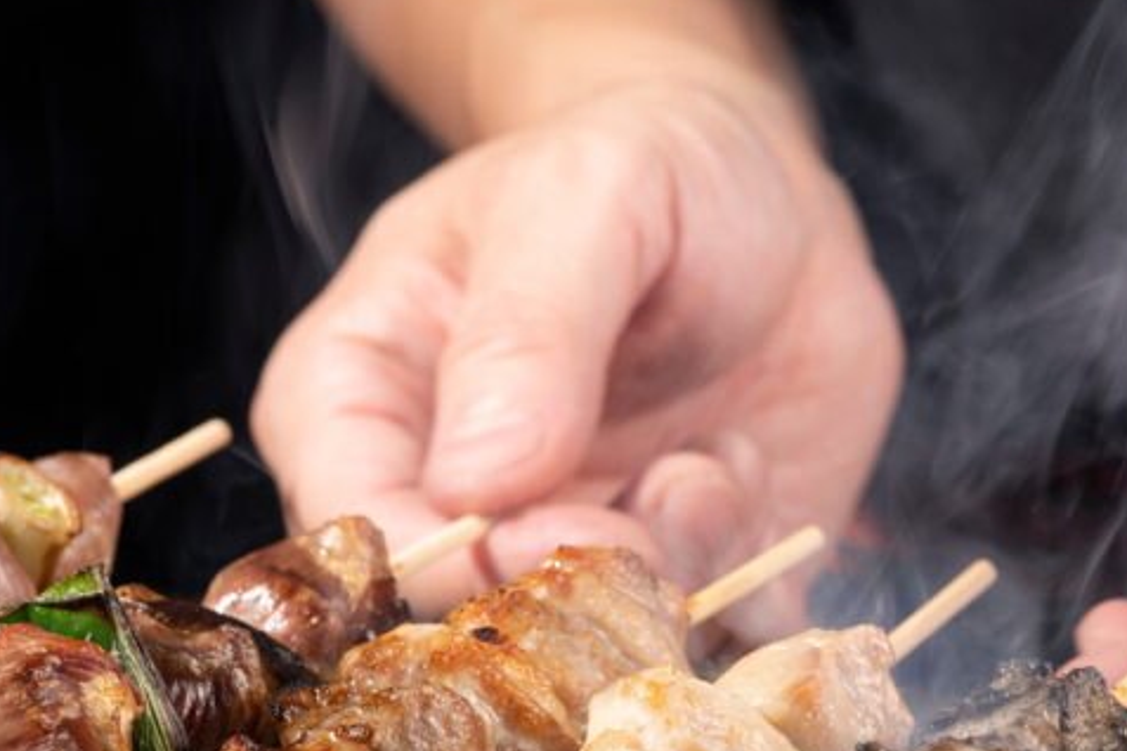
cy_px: 536
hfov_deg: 12.2
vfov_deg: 8.1
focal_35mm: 169
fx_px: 5290
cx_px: 631
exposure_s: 1/60
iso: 200
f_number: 11
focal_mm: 105
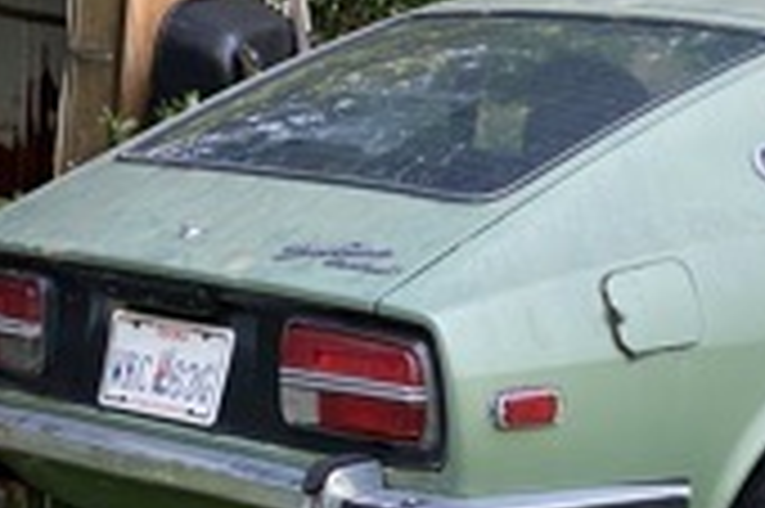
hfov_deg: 13.2
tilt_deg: -9.0
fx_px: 3248
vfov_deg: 8.9
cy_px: 396
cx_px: 828
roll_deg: -1.1
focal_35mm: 153
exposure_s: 1/121
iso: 50
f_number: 2
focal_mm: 6
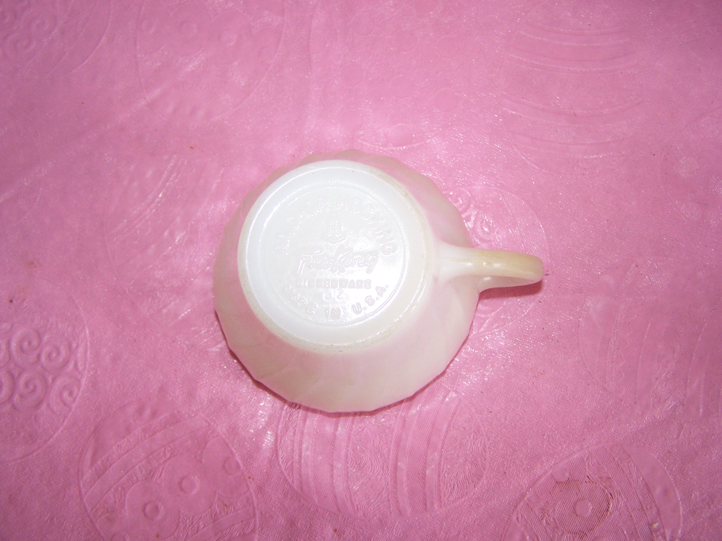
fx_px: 793
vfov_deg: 37.7
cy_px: 270
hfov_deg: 49.0
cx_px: 361
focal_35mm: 38
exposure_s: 1/60
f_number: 2.8
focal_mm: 6.3
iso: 140
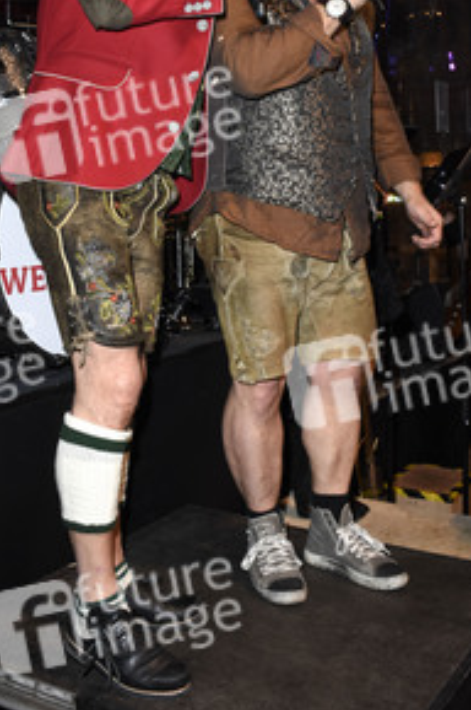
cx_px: 186
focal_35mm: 48
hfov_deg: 28.1
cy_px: 248
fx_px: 938
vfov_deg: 41.0
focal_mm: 23
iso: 800
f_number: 6.3
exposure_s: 1/60
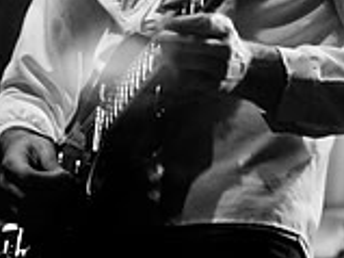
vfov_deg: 5.1
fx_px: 2840
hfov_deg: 6.9
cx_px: 107
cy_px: -189
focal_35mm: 286
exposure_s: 1/160
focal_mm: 70
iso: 640
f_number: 2.8
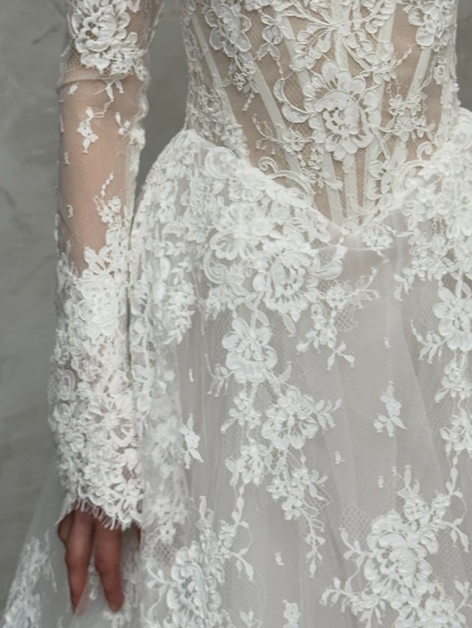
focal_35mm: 84
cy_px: 124
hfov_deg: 17.6
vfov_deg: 22.9
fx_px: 1526
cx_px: 274
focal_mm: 6.76
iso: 100
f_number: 1.78
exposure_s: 1/104
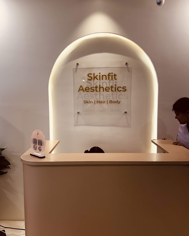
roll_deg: +0.3
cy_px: 114
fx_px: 196
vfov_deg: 62.2
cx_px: 93
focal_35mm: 28
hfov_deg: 51.5
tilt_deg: -5.2
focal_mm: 5.7
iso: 50
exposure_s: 1/100
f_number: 1.5
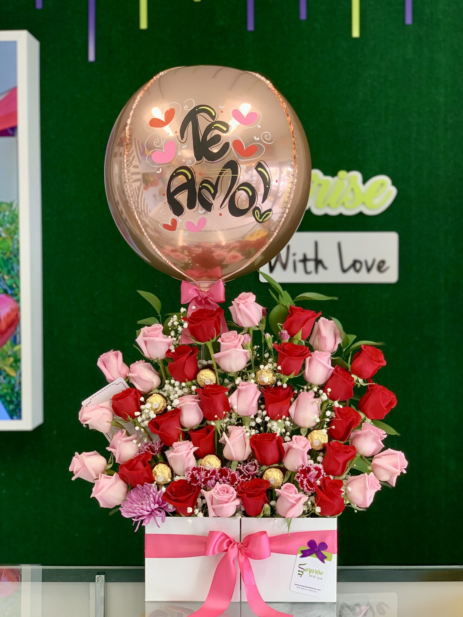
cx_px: 242
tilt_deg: -1.0
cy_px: 323
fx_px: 981
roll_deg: +0.6
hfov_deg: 26.6
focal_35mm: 55
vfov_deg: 34.9
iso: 80
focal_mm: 6
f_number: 2.4
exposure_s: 1/60
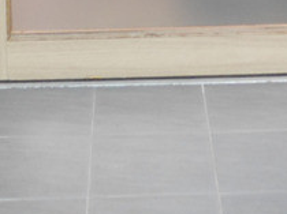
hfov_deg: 13.8
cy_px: -204
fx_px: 1184
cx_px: 191
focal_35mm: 143
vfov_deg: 9.7
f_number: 2
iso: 1250
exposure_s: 1/60
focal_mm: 15
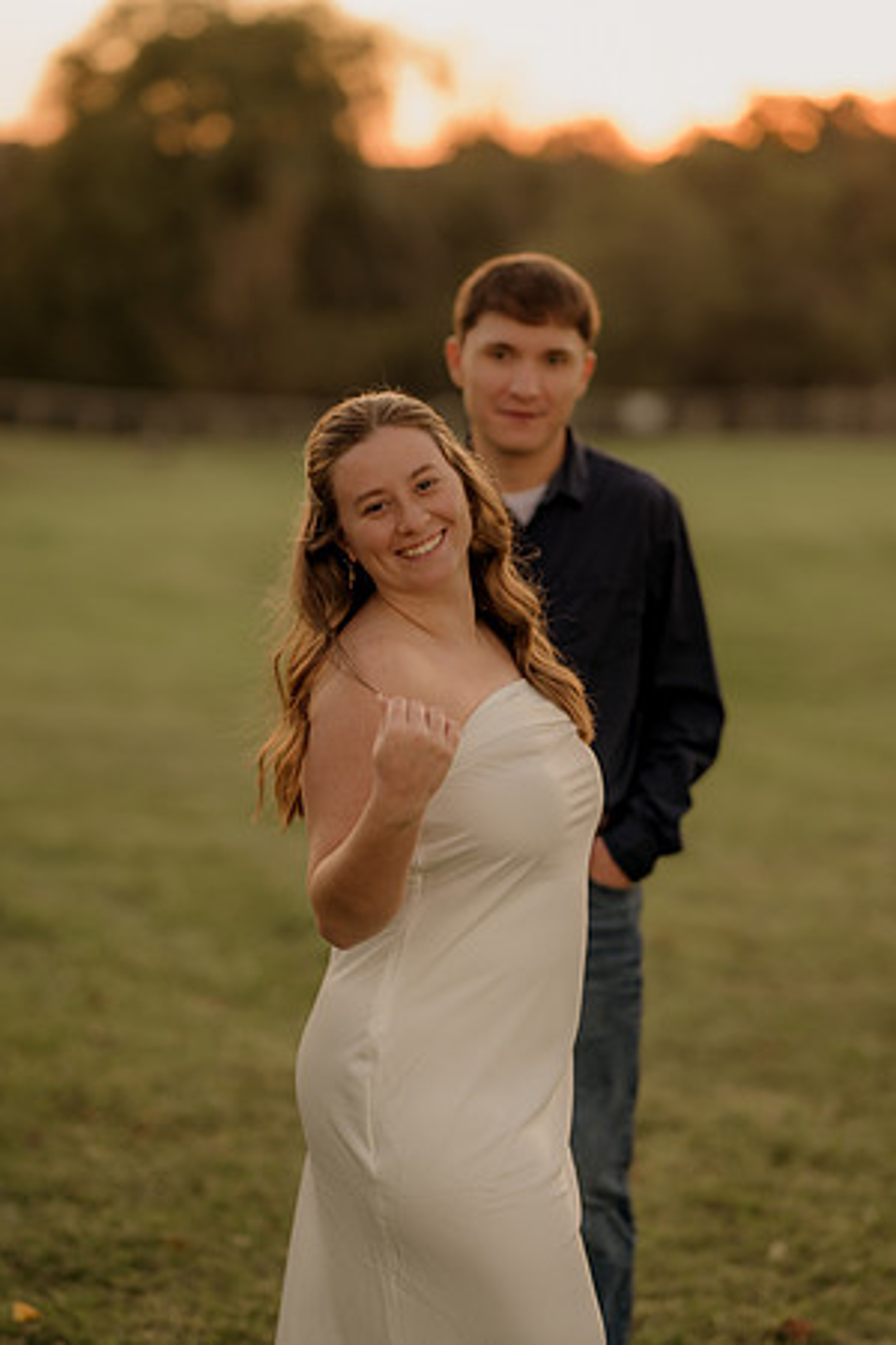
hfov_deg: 16.1
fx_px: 3173
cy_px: 672
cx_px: 448
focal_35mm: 85
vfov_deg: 23.9
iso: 100
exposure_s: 1/125
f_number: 1.8
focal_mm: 85
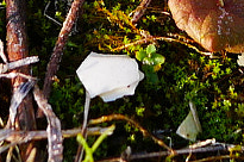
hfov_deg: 5.1
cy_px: -268
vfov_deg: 3.3
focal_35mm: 407
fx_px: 2754
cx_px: 177
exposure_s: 1/640
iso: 200
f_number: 4
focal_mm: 25
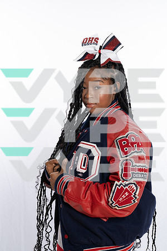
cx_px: 84
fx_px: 417
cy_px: 126
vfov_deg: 33.4
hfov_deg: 22.6
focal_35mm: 60
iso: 1250
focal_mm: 60
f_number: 11
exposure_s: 1/250
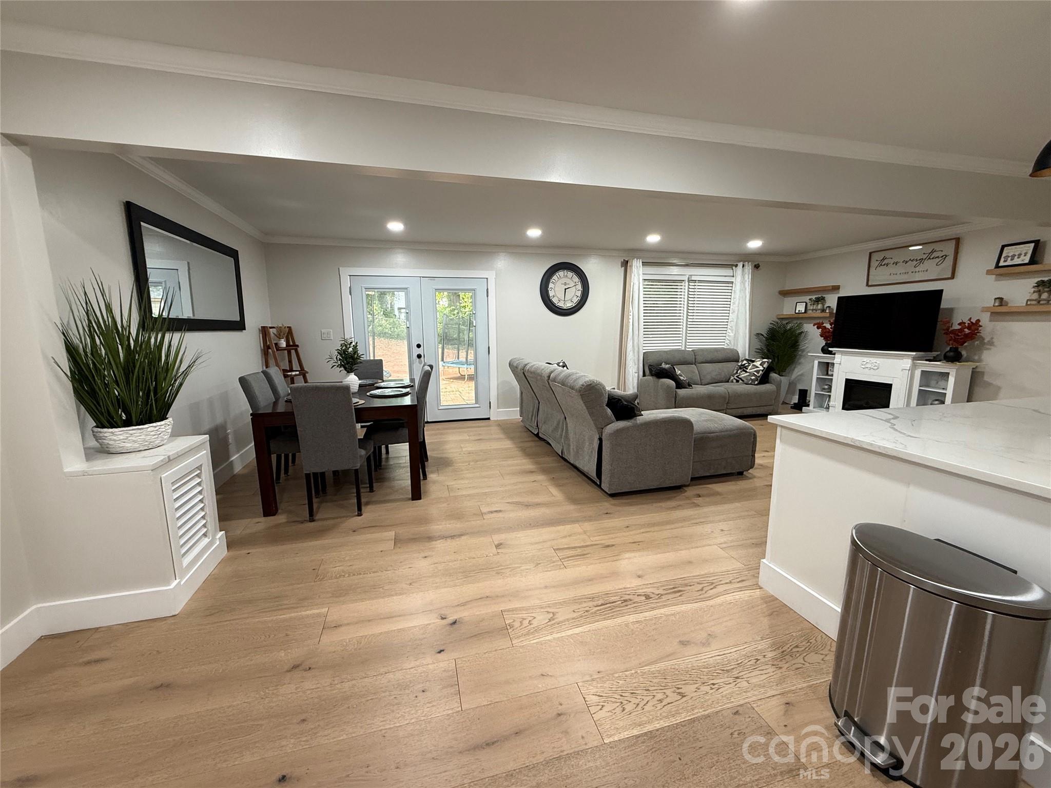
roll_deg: +0.6
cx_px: 526
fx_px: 425
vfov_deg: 85.7
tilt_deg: -8.5
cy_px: 394
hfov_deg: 102.1
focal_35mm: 14
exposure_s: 1/60
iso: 160
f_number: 2.2
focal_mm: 2.22
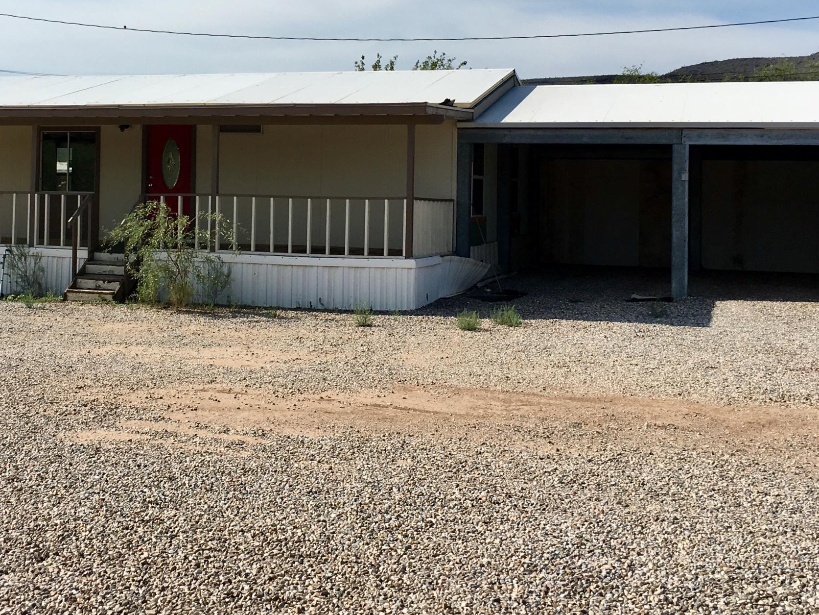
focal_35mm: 52
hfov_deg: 36.6
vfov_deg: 27.7
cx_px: 300
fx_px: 1230
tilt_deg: +1.6
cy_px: 161
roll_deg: -0.8
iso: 25
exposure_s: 1/2331
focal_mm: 4.15
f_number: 2.2
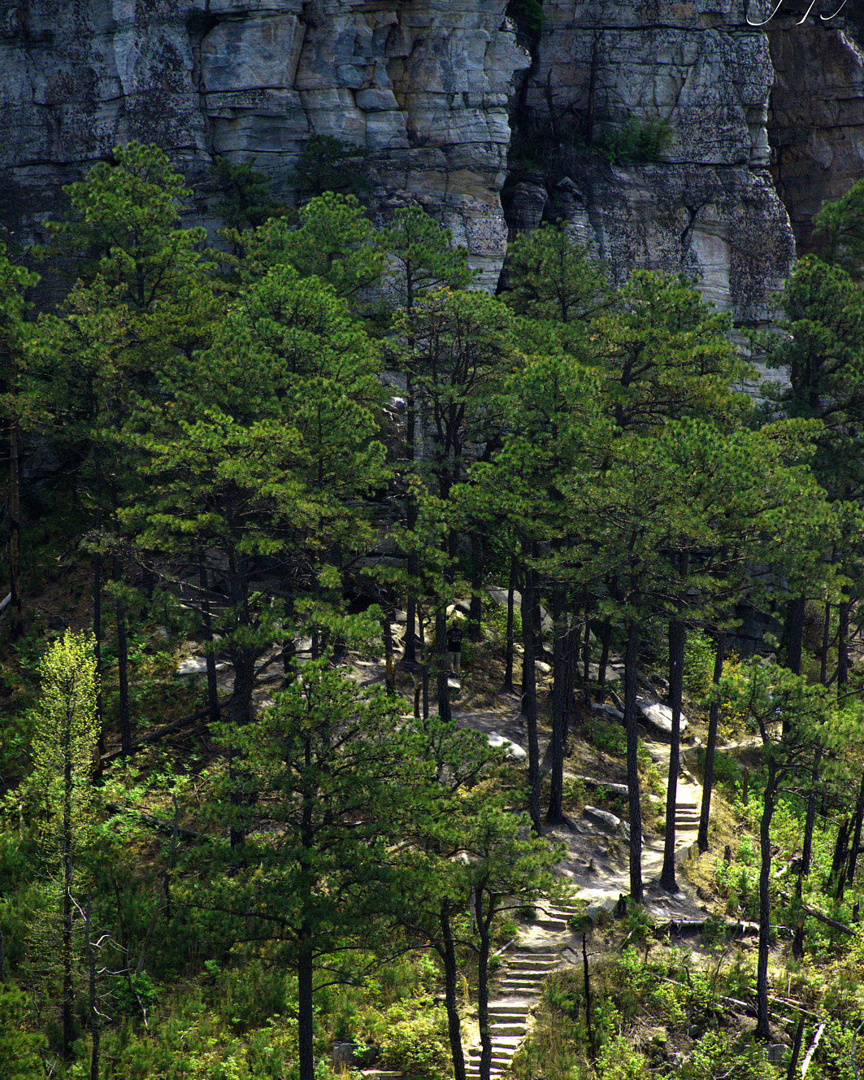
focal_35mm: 190
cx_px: 431
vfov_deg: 10.2
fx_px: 6071
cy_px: 608
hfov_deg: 8.1
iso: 500
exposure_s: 1/2500
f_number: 8
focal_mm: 112
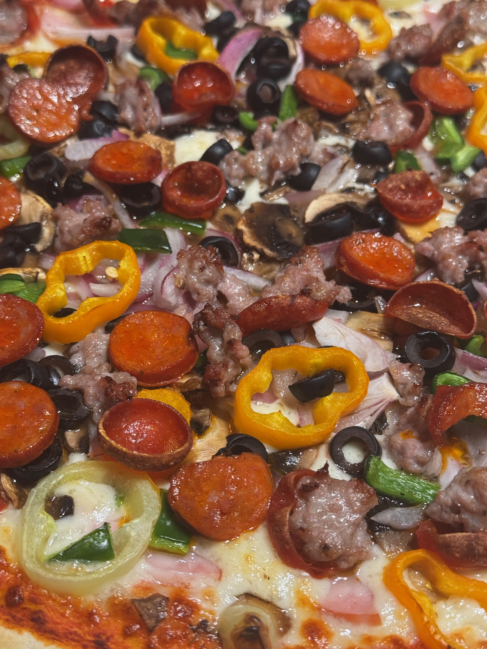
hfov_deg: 30.3
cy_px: 324
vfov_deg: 39.7
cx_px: 244
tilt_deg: -46.8
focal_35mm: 48
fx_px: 900
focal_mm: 6.76
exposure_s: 1/60
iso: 200
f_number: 1.78
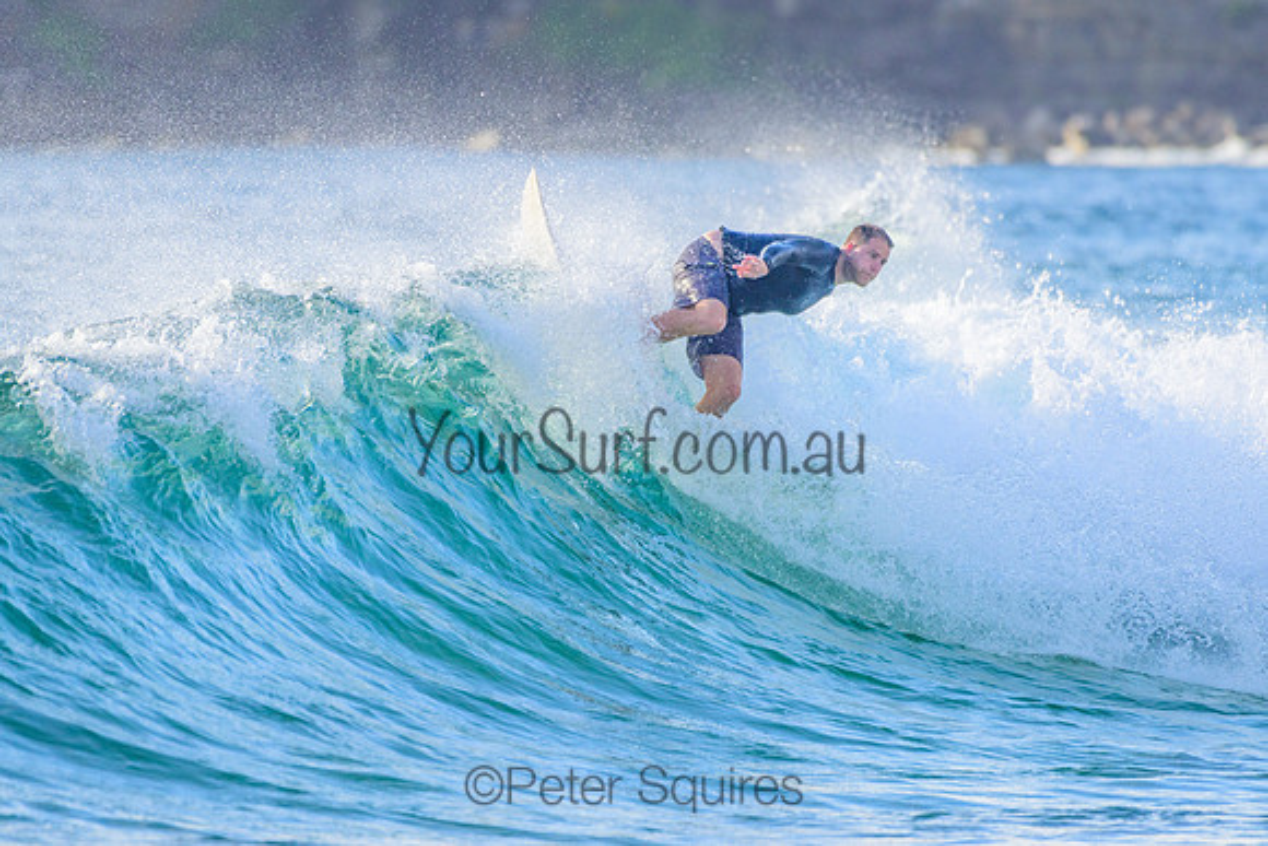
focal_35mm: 613
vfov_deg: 2.2
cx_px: 639
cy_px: 410
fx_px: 21600
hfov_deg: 3.4
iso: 400
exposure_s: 1/2000
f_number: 5.6
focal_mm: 500
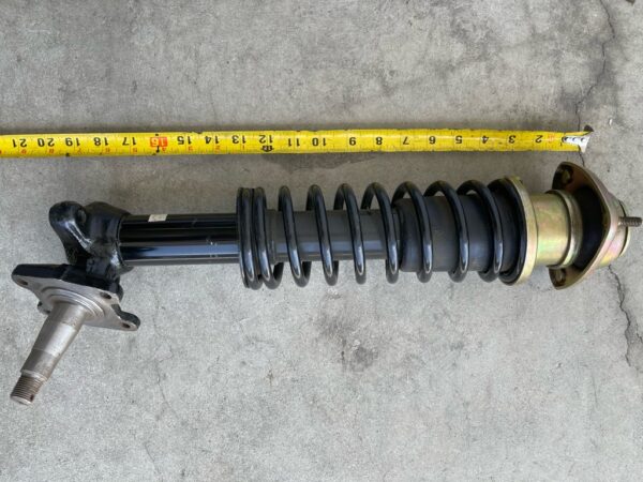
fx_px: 483
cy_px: 241
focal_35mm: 26
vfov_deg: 53.1
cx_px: 322
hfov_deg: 67.3
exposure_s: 1/445
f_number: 1.6
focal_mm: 5.1
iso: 32
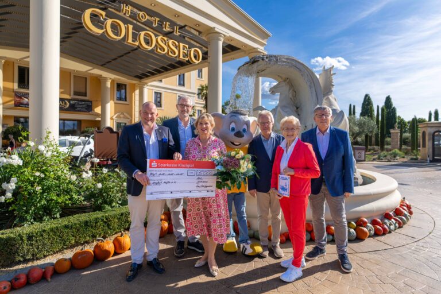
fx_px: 233
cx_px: 220
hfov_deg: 86.9
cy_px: 147
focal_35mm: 19
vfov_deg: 64.6
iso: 100
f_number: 3.5
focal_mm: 19
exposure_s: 1/1000
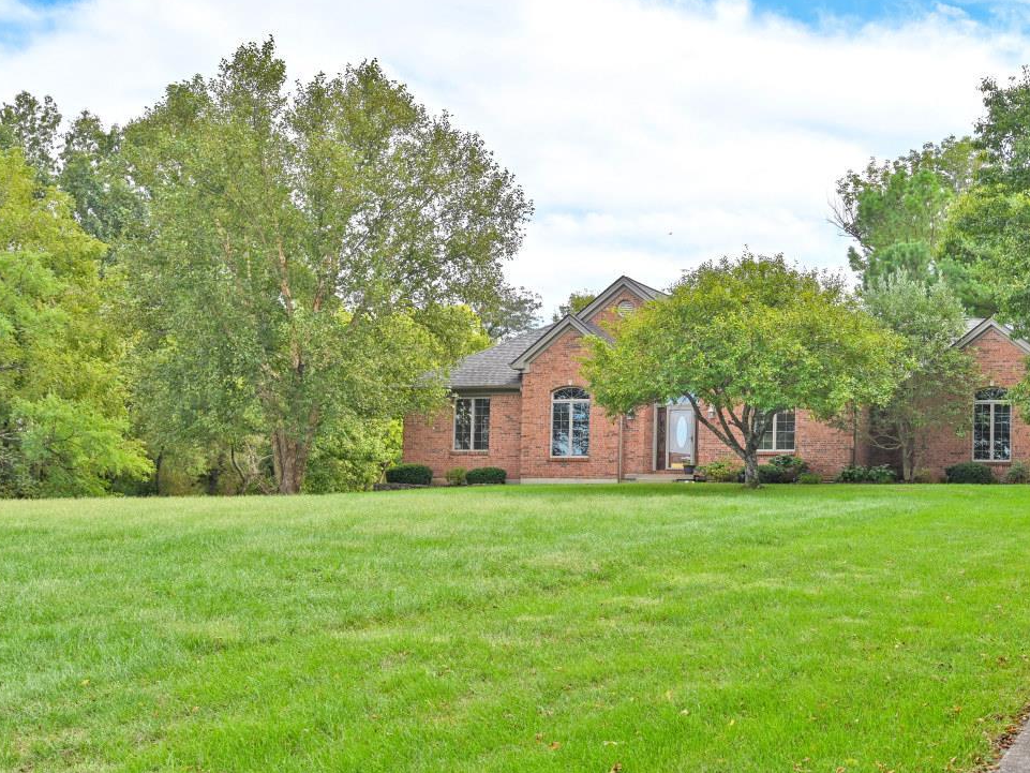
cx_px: 774
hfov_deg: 40.9
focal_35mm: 45
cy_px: 454
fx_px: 1339
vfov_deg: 32.1
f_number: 6.3
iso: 100
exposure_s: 1/320
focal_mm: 30
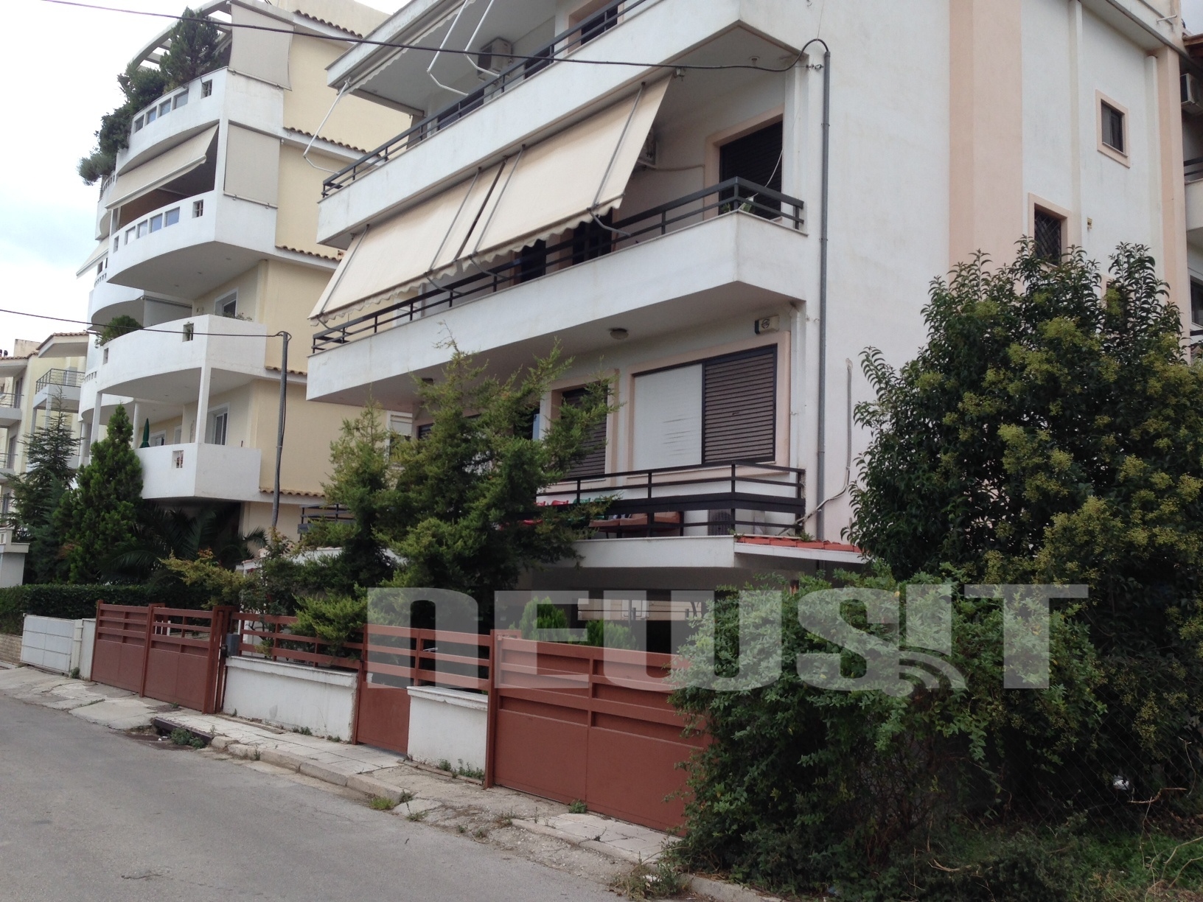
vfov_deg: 42.9
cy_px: 451
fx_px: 1147
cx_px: 602
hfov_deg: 55.4
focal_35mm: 33
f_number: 2.4
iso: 50
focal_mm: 4.12
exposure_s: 1/404
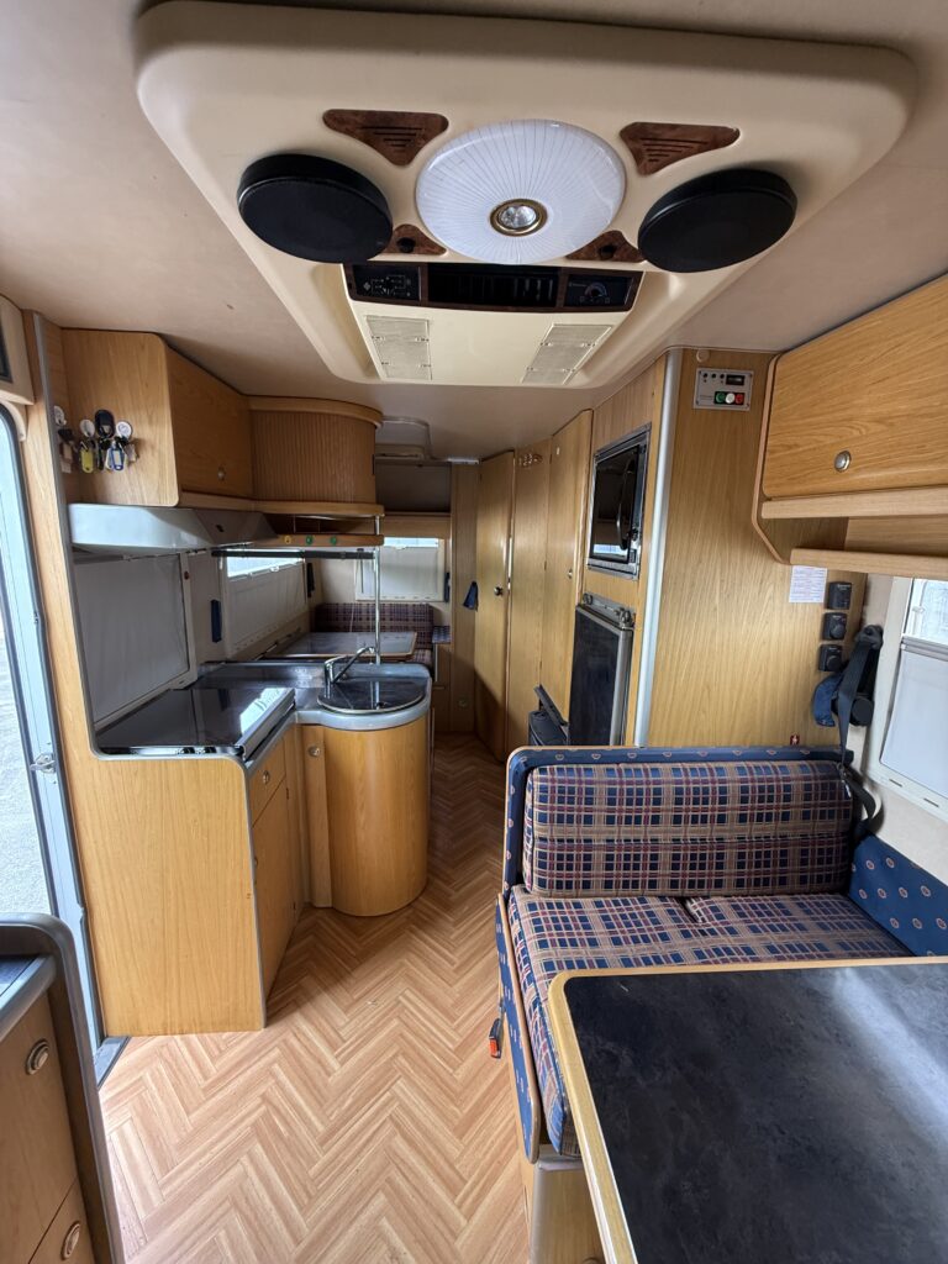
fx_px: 511
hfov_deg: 85.7
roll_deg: -4.3
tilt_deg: -5.4
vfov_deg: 102.1
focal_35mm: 14
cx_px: 474
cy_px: 632
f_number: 2.2
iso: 250
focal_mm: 2.22
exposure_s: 1/99
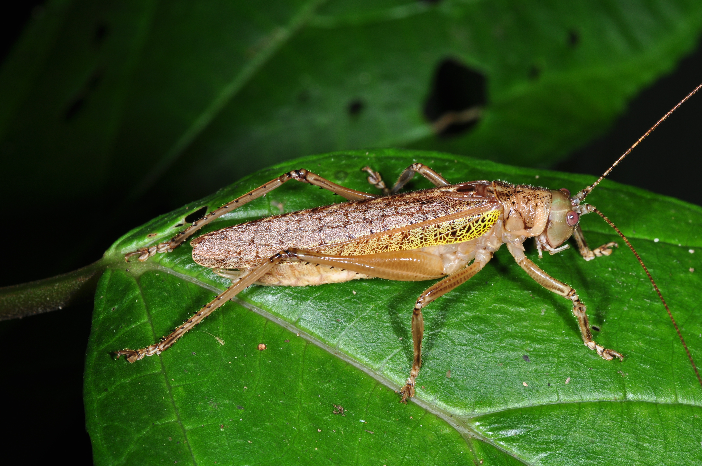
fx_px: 2629
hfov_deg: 15.2
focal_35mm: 135
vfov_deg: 10.1
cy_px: 233
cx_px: 351
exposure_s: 1/200
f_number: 22
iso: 200
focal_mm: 90
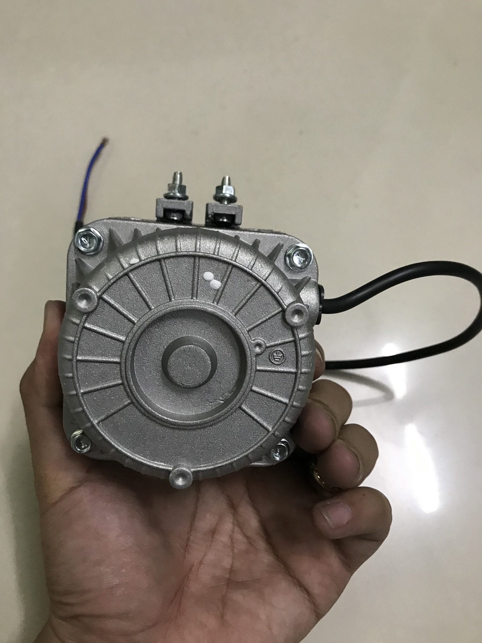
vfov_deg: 63.4
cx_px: 241
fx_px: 520
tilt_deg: -68.0
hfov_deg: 49.7
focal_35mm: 28
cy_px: 322
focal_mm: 3.99
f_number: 1.8
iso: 80
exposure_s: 1/17
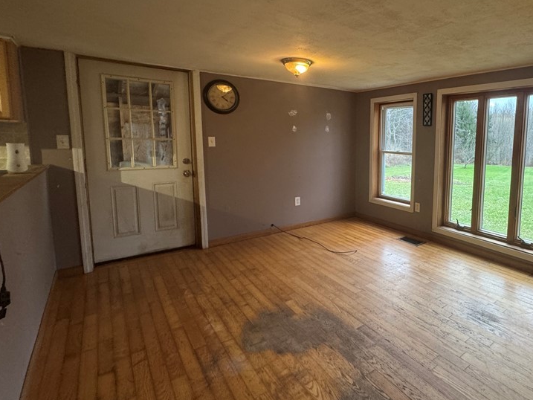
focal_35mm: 20
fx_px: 308
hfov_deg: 78.0
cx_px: 372
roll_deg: -1.4
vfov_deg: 65.6
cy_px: 170
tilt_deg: -6.0
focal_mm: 2.22
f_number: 2.2
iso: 250
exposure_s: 1/60
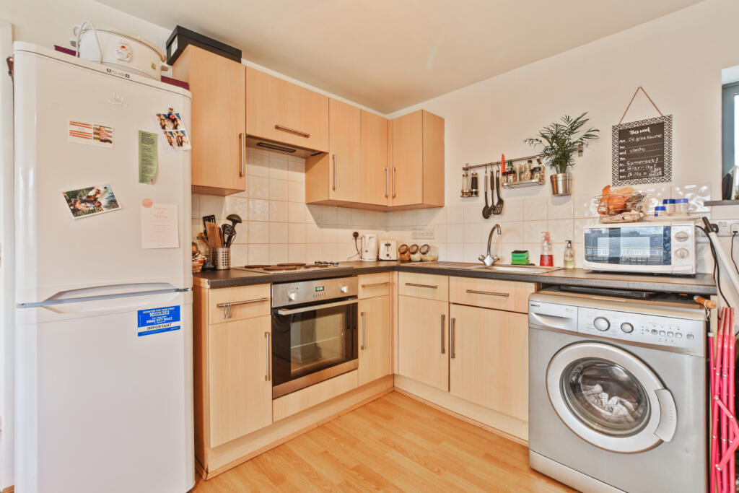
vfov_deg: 77.3
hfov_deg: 100.4
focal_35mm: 15
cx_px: 370
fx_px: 308
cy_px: 246
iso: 100
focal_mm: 10
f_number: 8
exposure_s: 1.3
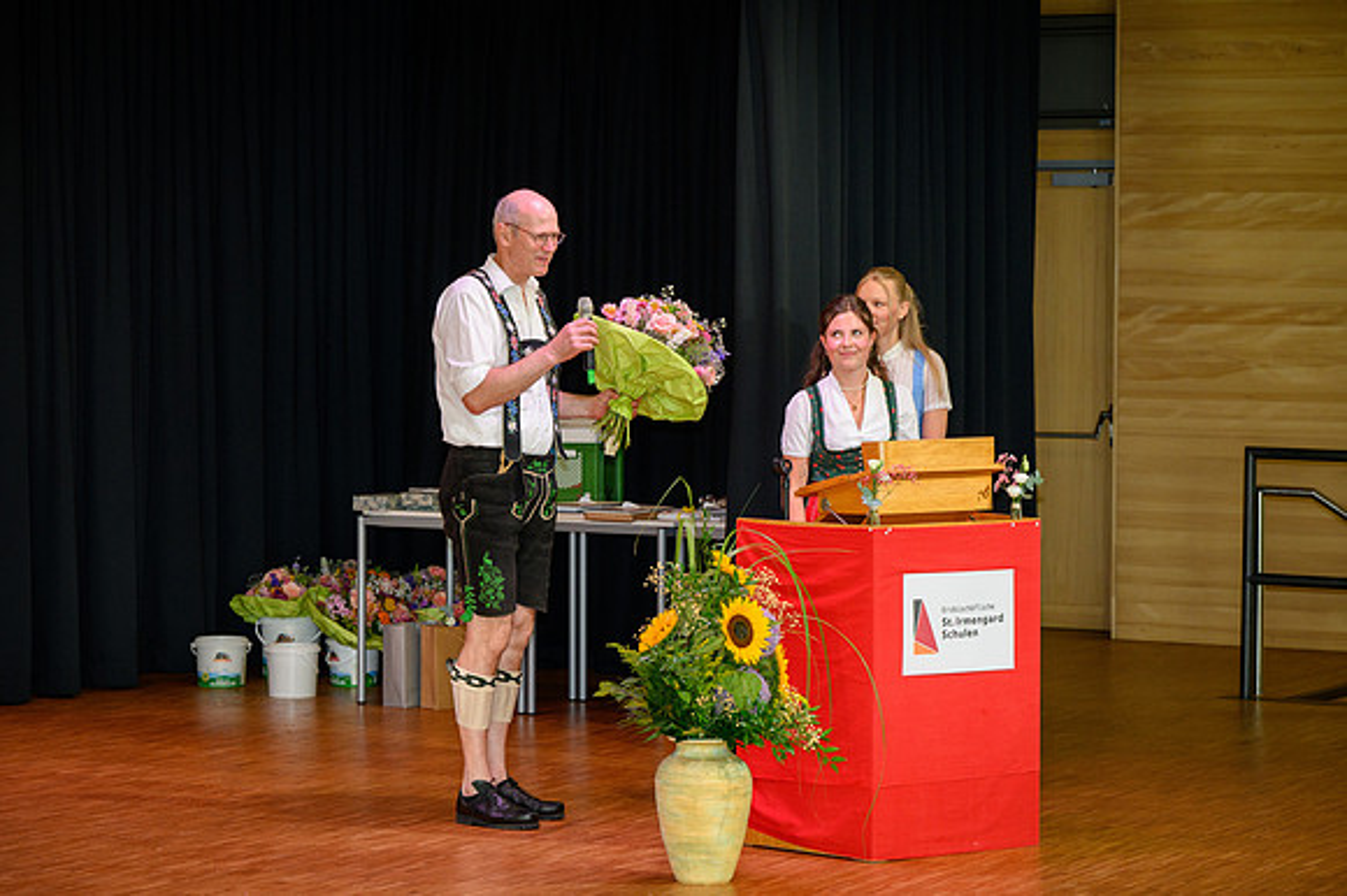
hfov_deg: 18.6
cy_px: 448
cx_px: 674
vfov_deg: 12.4
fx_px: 4113
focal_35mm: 110
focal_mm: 110
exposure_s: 1/200
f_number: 5
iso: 2000
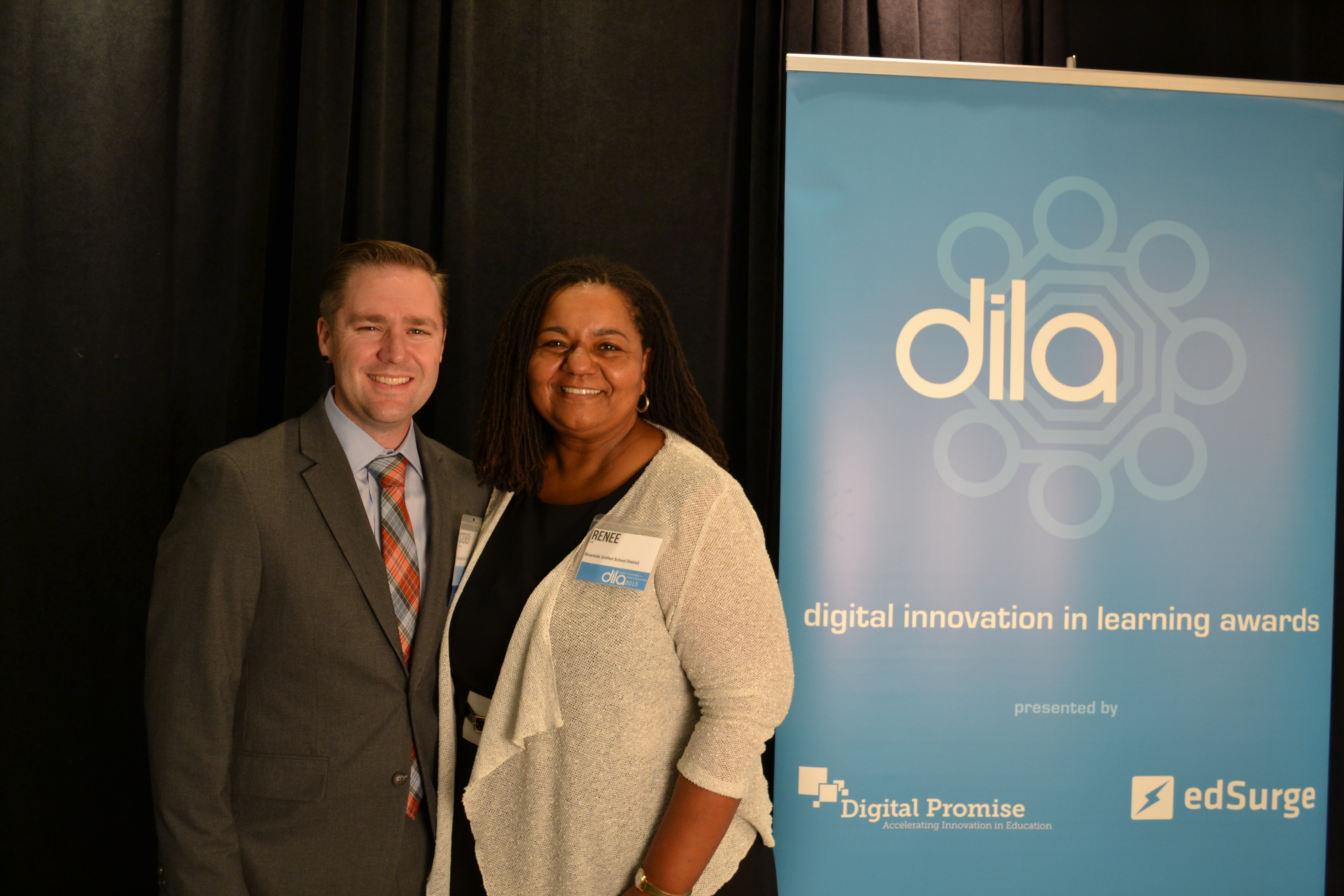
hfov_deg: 61.9
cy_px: 448
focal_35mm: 30
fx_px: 1120
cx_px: 672
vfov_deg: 43.6
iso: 500
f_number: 3.8
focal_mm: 20
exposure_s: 1/15
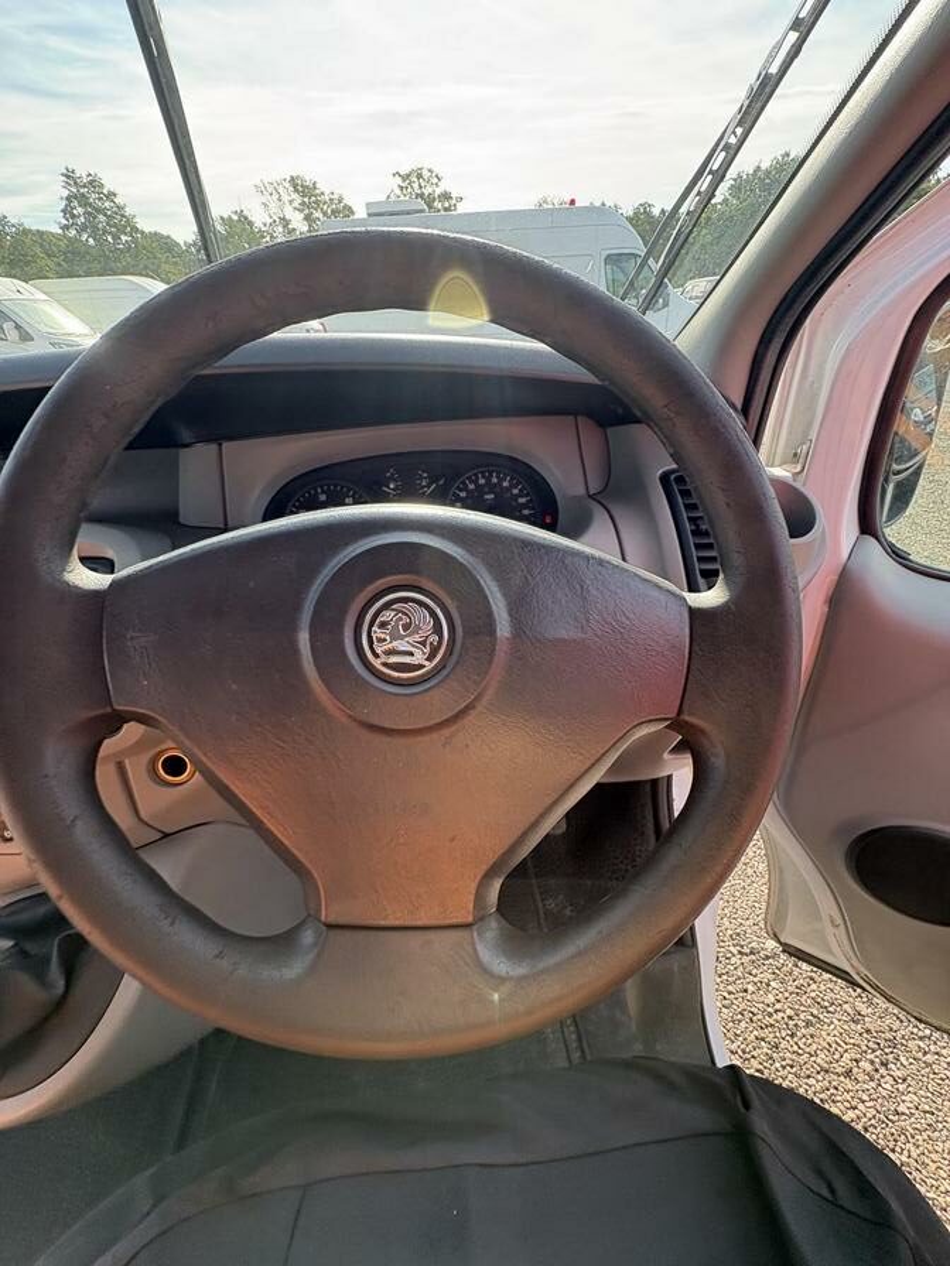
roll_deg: -0.1
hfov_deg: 85.7
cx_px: 475
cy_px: 633
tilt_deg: -34.6
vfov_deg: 102.1
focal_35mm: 14
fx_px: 512
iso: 64
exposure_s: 1/166
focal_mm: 2.22
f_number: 2.2
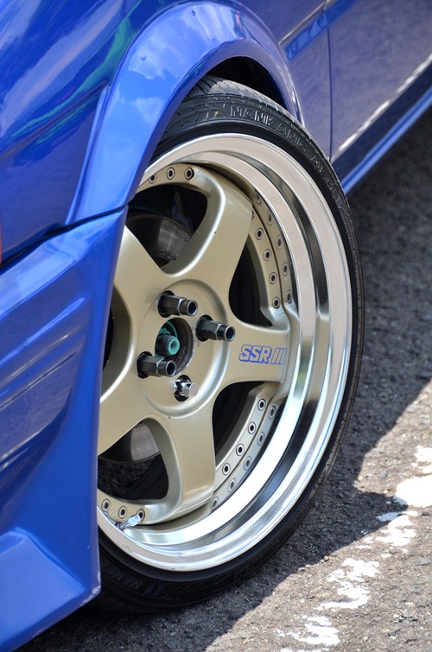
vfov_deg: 9.2
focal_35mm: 225
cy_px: 326
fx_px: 4068
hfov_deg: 6.1
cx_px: 216
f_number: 5.6
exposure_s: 1/250
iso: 100
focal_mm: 150
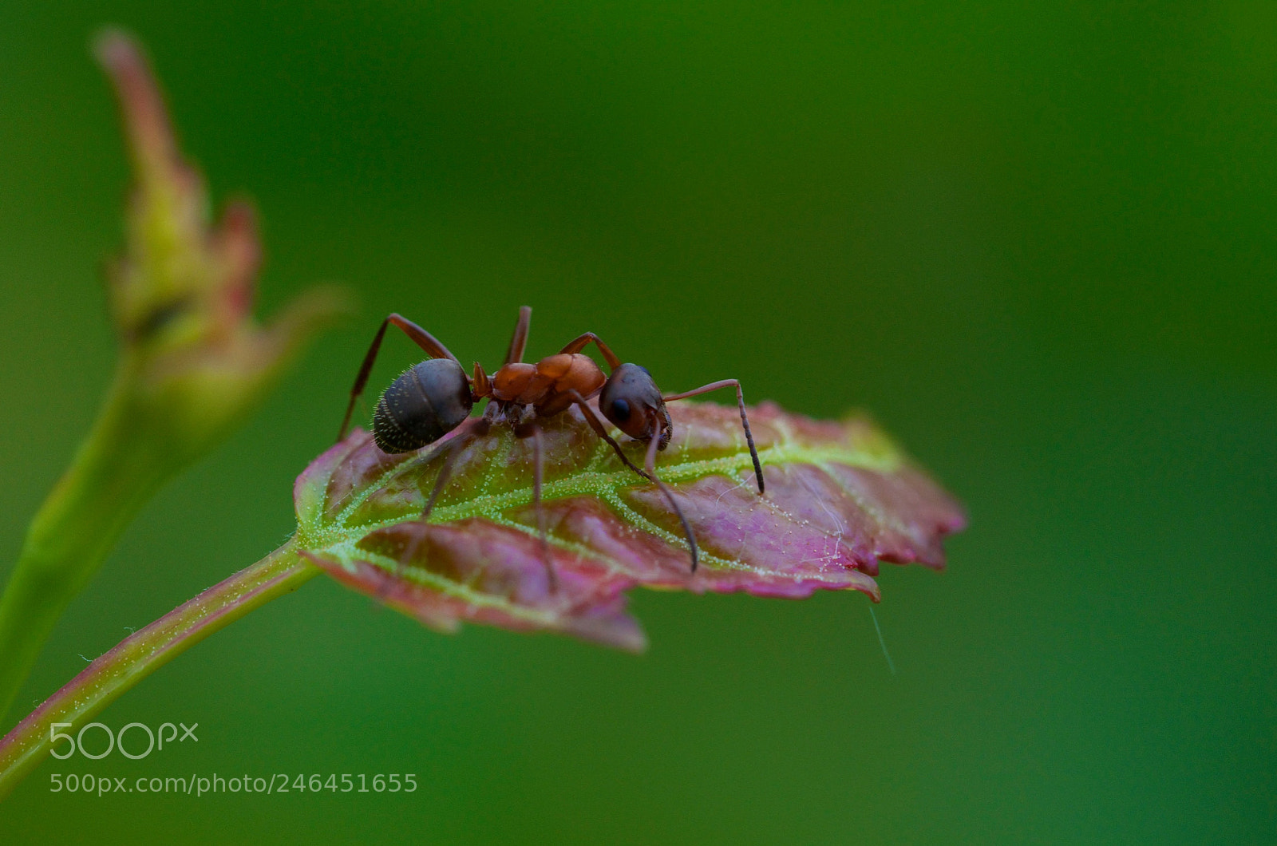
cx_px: 638
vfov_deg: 10.1
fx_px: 4779
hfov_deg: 15.2
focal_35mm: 135
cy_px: 423
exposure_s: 1/200
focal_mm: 90
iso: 800
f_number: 10
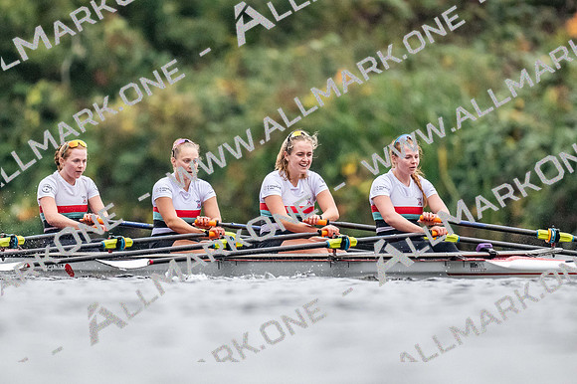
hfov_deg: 2.3
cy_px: 192
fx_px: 14416
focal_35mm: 900
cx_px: 288
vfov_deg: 1.5
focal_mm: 600
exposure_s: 1/2500
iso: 3600
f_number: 4
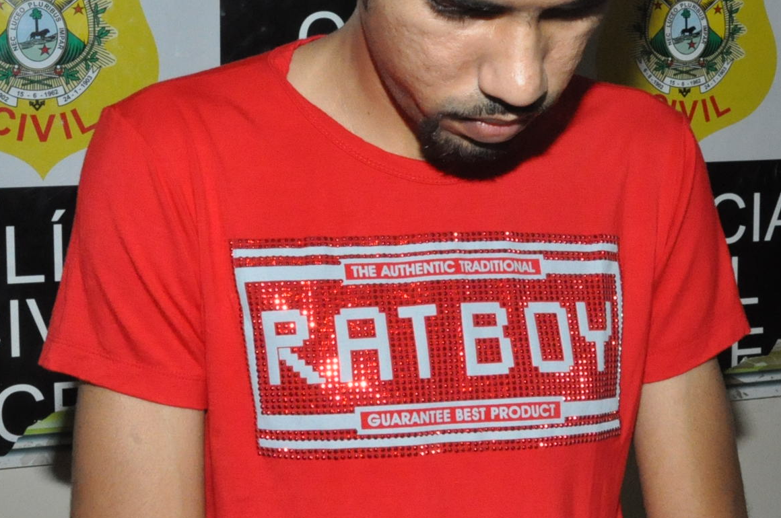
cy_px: 134
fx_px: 1322
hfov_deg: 32.9
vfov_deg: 22.0
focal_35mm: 61
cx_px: 360
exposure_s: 1/200
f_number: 18
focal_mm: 22
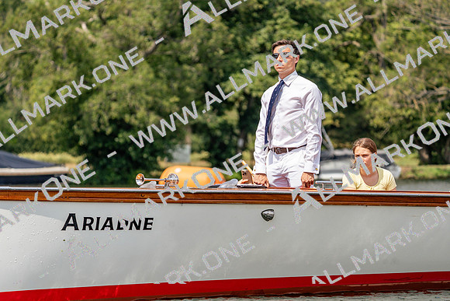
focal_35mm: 209
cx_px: 225
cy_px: 150
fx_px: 2613
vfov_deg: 6.6
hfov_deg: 9.8
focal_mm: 209
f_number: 5.6
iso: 200
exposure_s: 1/1600
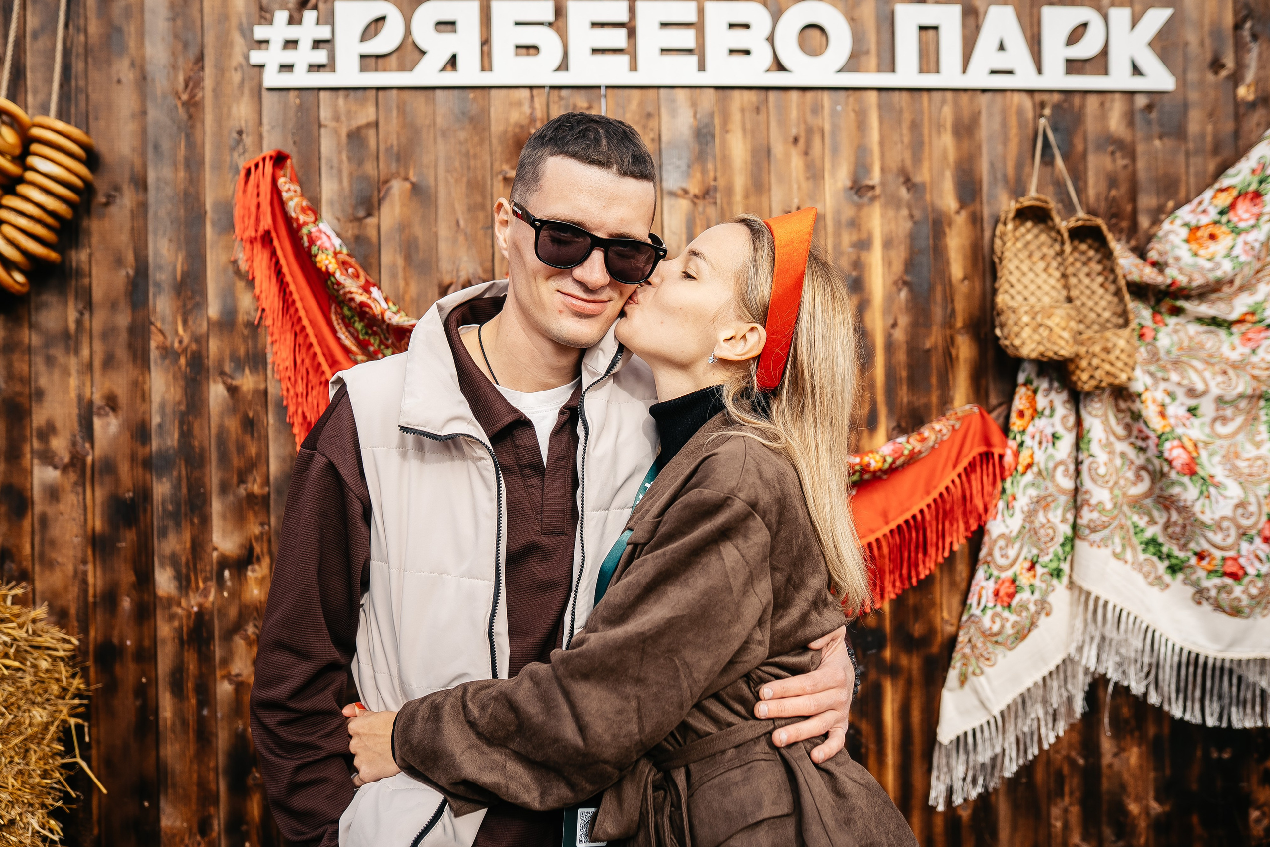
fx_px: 1235
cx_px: 635
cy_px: 424
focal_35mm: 35
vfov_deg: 37.9
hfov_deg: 54.4
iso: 160
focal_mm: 35
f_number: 2.5
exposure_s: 1/1600
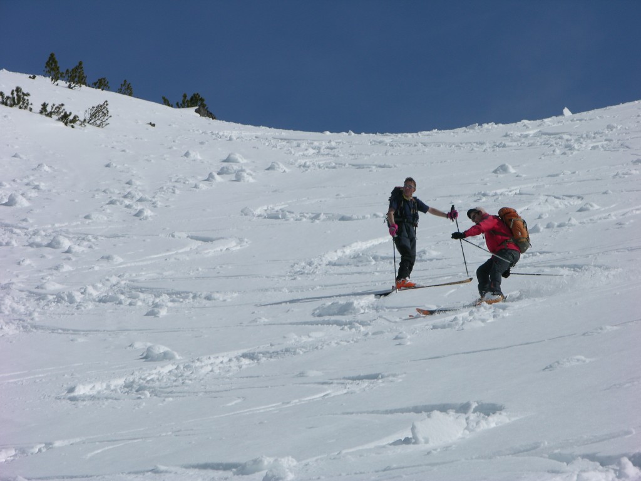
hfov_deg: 11.0
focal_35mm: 180
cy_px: 240
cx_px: 320
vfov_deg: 8.2
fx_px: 3333
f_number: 7.1
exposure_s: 1/553
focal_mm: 44.7
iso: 50
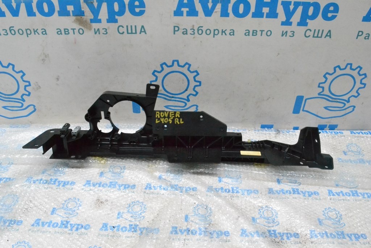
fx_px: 340
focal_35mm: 33
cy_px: 124
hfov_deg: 57.2
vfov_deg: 40.0
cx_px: 186
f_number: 11
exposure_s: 1/160
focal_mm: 22
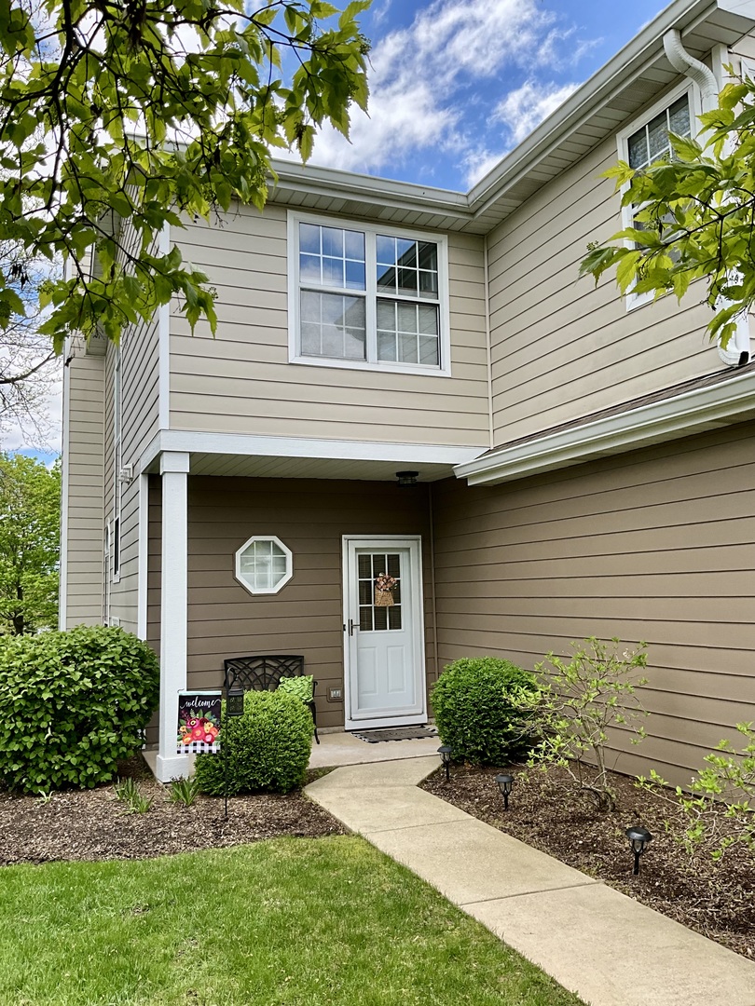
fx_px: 843
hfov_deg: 48.2
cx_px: 378
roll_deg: +1.0
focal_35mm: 29
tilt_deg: +5.8
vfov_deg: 61.7
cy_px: 503
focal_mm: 3
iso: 25
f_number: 1.8
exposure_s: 1/642
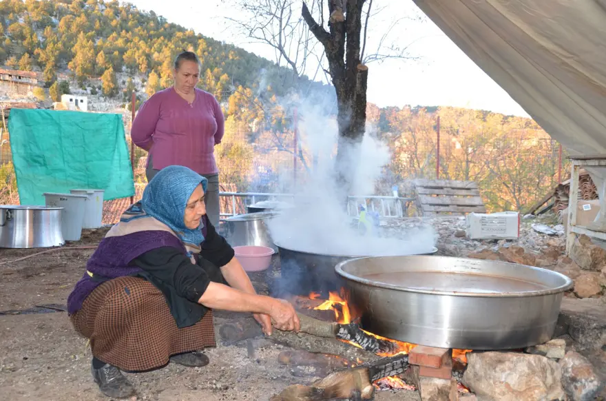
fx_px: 554
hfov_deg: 57.3
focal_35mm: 33
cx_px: 303
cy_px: 200
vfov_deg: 39.8
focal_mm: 22
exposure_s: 1/80
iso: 400
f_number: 3.5
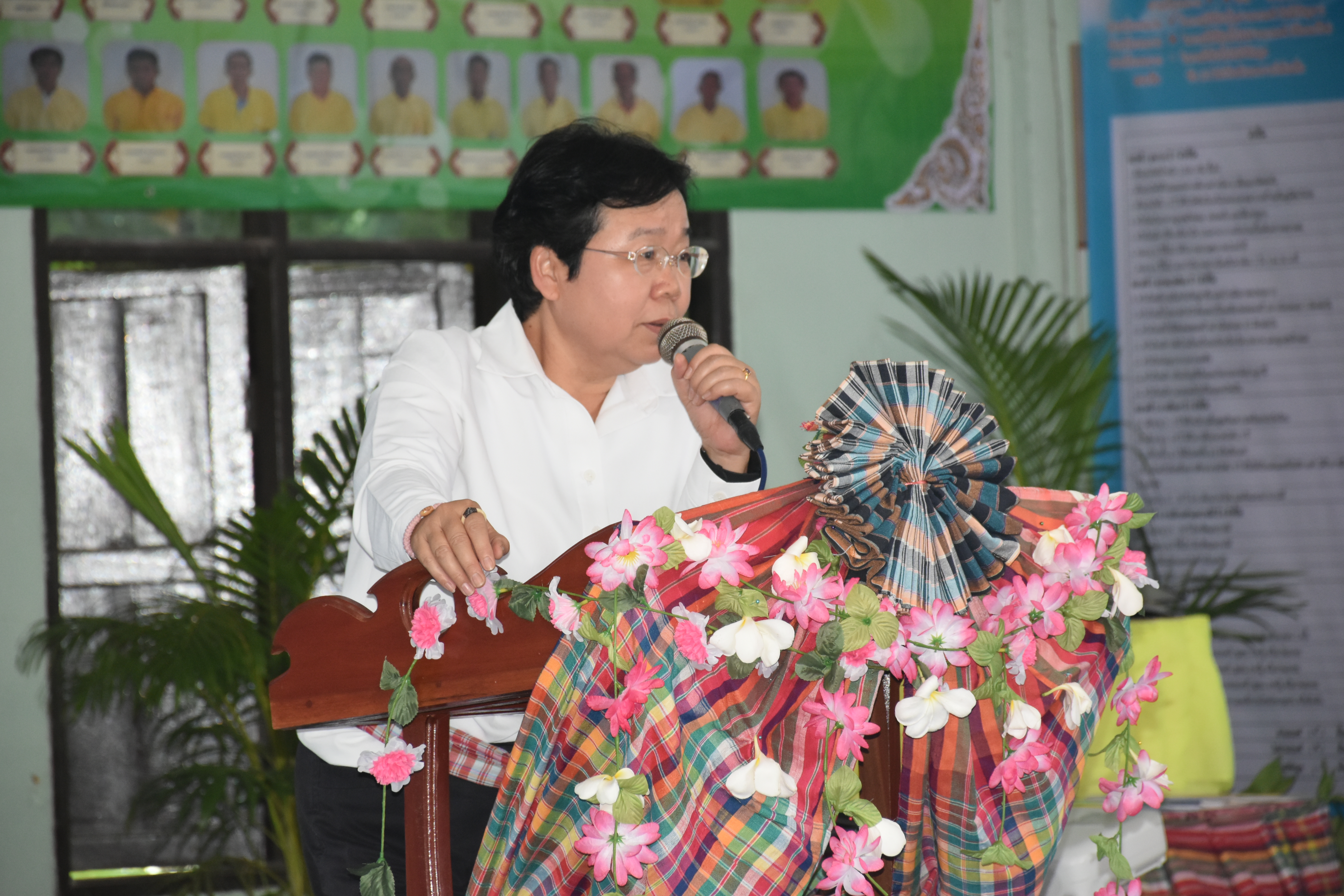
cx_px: 672
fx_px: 7839
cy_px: 448
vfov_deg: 6.5
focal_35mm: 210
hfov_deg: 9.8
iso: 1250
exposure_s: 1/60
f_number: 5.6
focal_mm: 140
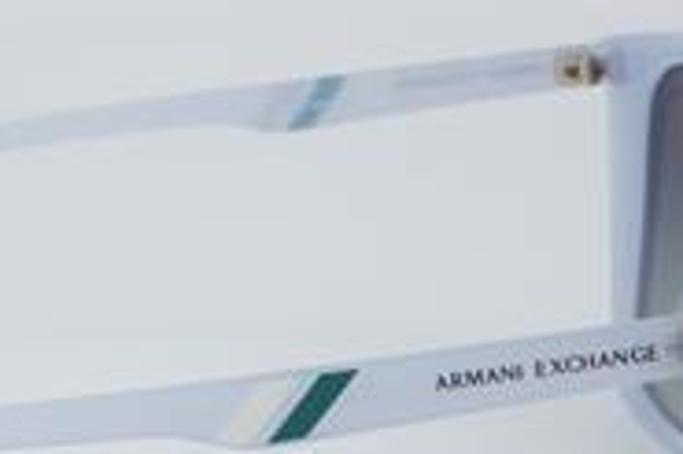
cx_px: 140
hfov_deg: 12.6
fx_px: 3071
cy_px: 358
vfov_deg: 8.4
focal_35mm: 162
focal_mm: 50
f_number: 32
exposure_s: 1/4
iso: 100
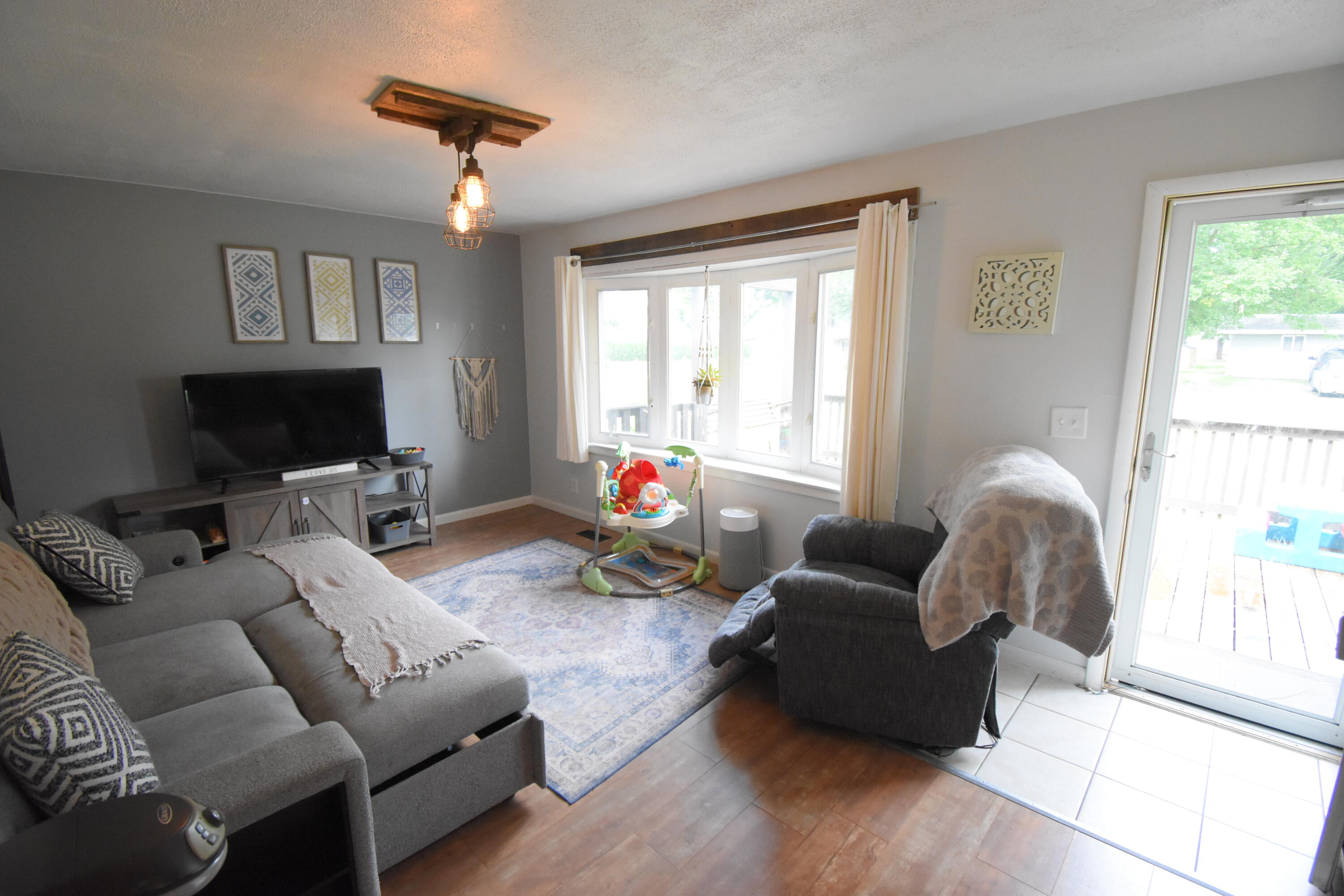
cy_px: 448
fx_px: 560
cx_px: 672
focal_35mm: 15
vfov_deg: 77.3
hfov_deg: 100.4
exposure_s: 1/125
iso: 2500
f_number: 4.5
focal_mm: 10
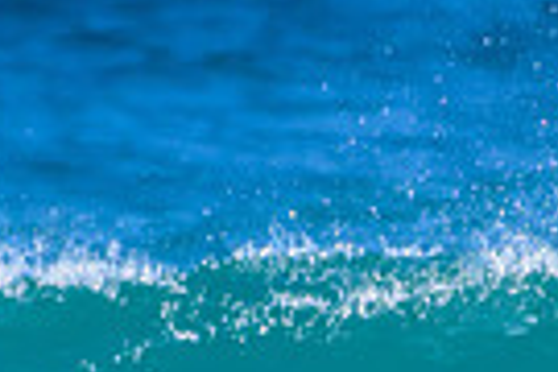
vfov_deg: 0.3
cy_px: 630
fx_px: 66397
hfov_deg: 0.5
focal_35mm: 4284
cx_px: 178
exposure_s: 1/2000
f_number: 11
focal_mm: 1000
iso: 1400
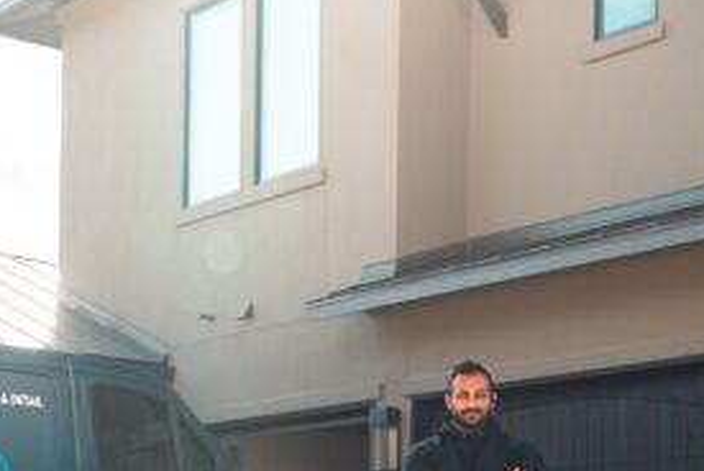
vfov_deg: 14.3
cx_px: 238
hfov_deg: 22.0
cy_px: 602
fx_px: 1806
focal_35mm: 92
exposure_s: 1/800
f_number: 3.5
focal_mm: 33.1
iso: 400
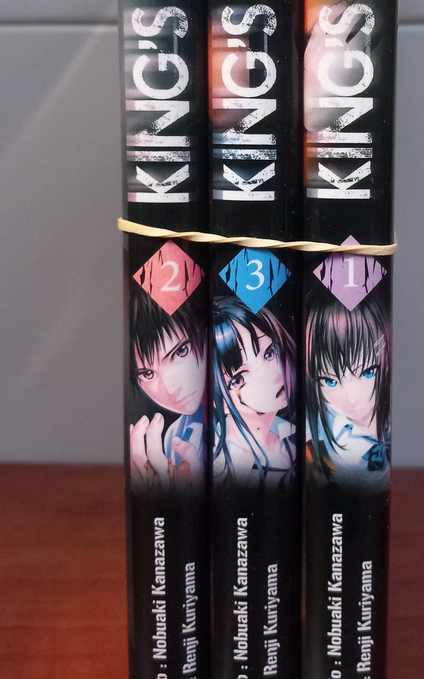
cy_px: 197
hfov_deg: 27.2
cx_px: 293
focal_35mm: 47
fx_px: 869
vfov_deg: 41.7
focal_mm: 4
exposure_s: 1/20
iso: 640
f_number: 1.8
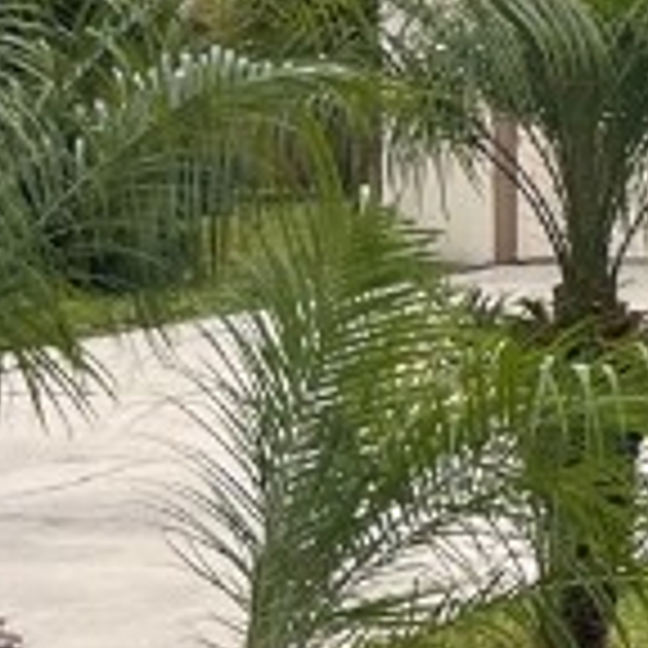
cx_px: 1750
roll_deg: -1.0
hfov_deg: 9.2
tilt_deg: -0.5
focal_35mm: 163
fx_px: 3452
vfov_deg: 10.7
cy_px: 63
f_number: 1.5
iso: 50
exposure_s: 1/4630
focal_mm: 5.7
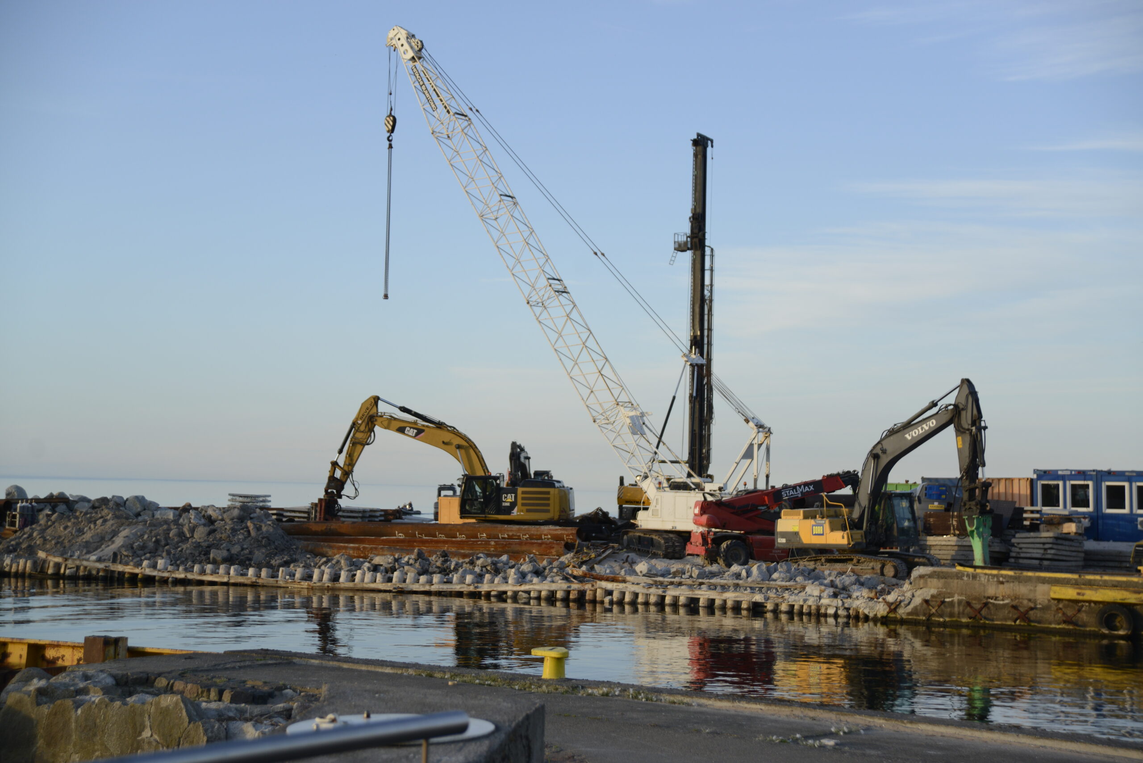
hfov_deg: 33.4
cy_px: 382
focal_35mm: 60
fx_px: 1906
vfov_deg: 22.6
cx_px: 572
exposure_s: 1/1600
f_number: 3.8
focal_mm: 60
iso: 400
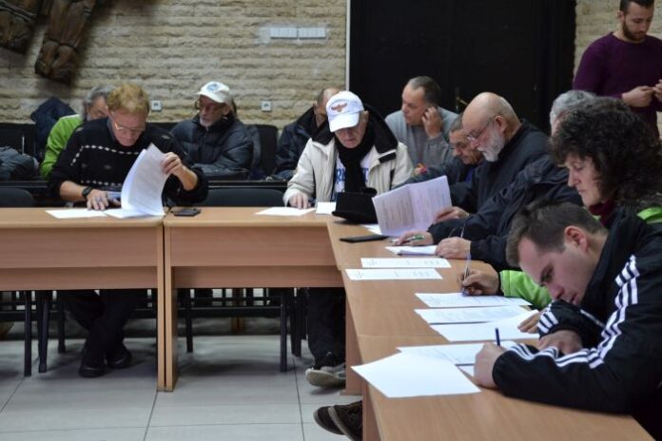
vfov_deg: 18.2
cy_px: 220
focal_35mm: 75
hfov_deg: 27.0
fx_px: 1379
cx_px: 331
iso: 560
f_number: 4.8
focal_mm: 50
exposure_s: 1/15
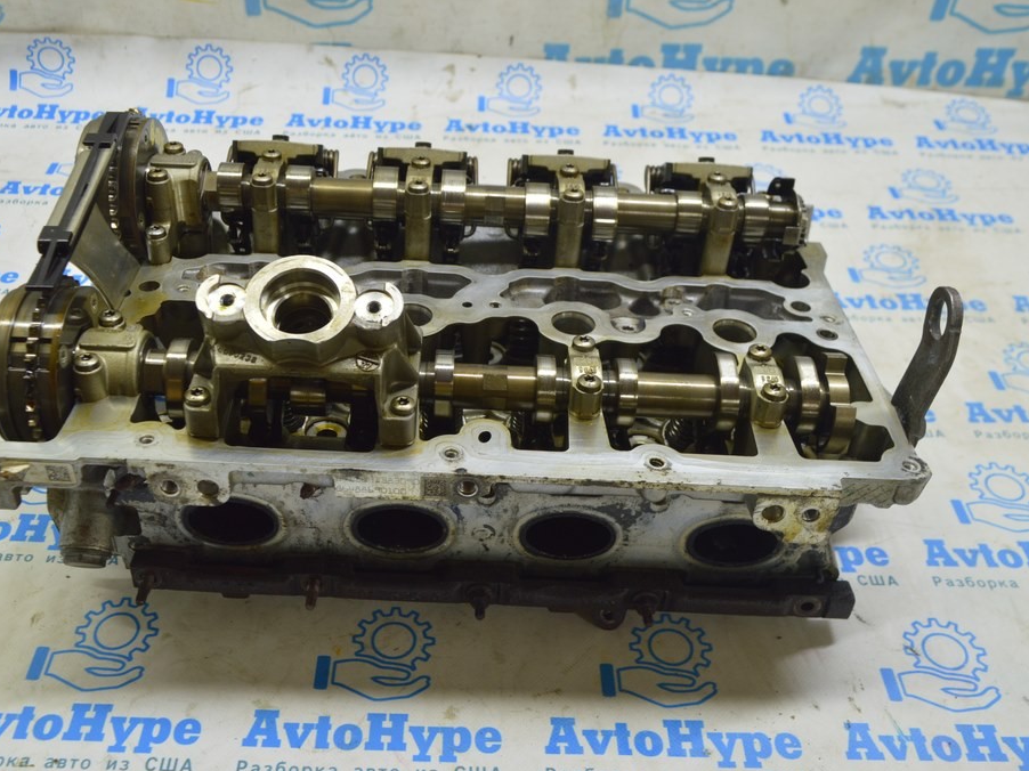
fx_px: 1070
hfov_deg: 51.2
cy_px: 386
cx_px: 446
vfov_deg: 39.6
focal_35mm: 36
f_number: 5.6
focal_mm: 22
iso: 400
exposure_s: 1/20
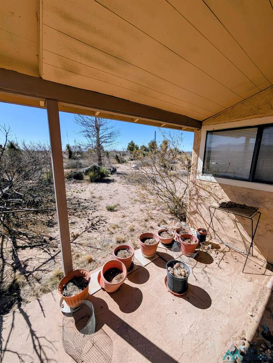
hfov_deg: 94.6
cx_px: 136
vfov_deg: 110.5
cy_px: 182
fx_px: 126
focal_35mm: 12
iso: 54
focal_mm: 2.02
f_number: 1.7
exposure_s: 1/3906
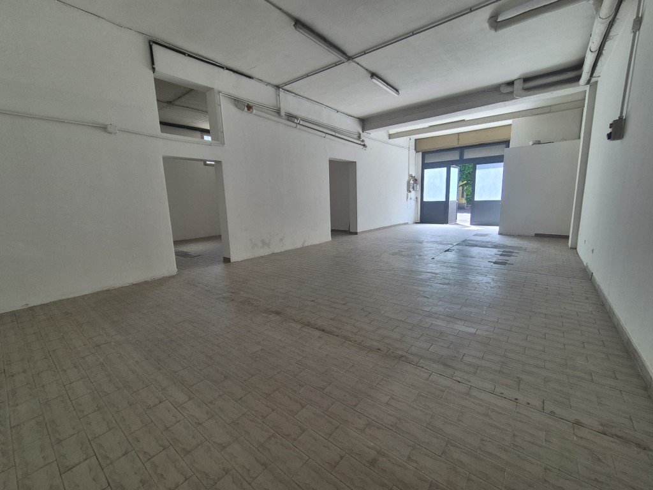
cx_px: 326
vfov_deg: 89.9
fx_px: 245
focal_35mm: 13
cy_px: 245
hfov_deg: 106.2
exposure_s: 1/100
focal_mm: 2.2
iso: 64
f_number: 2.2
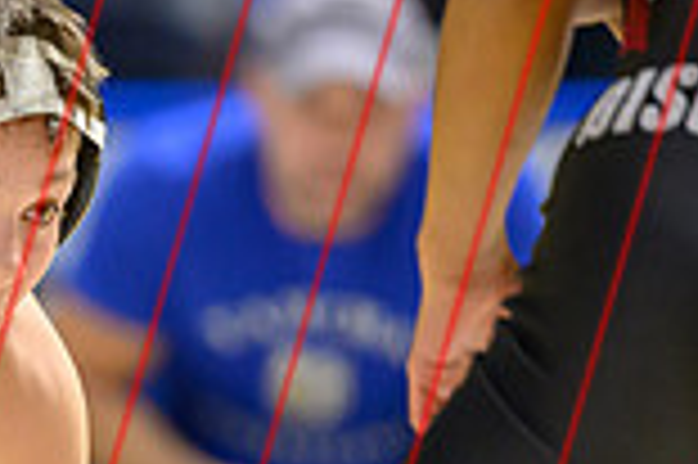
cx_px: -158
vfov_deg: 1.8
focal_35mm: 766
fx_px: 14836
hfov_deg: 2.7
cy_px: 604
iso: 3200
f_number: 2.8
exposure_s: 1/800
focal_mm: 180
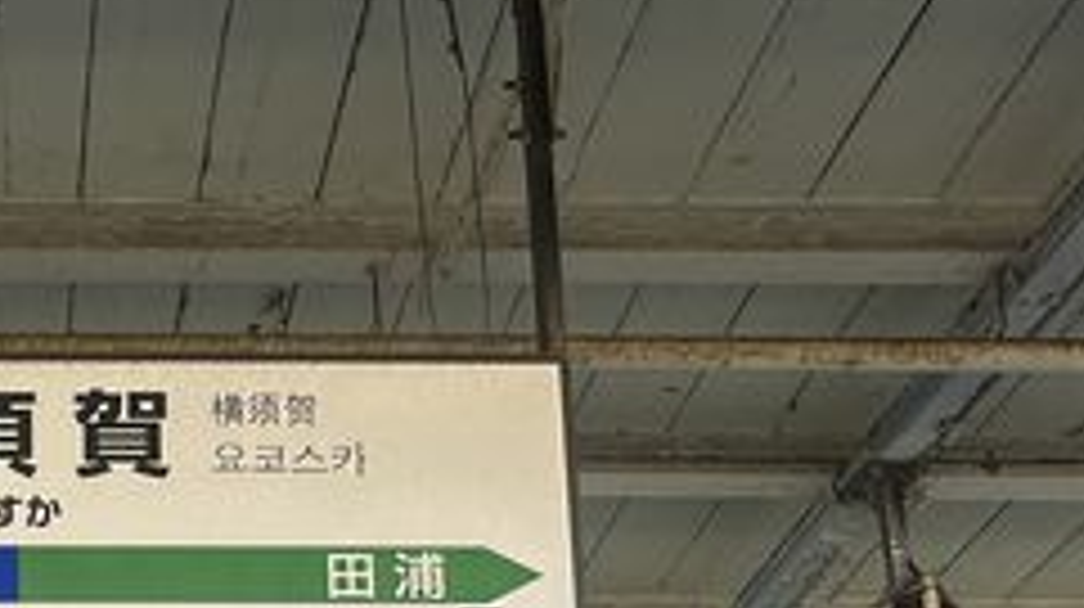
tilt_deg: +11.1
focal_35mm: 57
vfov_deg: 18.6
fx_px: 1637
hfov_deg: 33.3
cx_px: -22
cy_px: 907
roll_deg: -0.2
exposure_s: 1/166
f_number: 2.2
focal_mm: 2.22
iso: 40
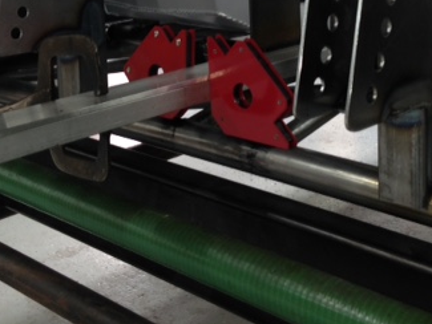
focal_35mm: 65
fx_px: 811
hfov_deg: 29.8
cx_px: 239
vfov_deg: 21.9
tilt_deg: -8.1
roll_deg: +2.0
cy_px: 15
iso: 50
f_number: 2.4
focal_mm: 4.12
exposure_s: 1/20
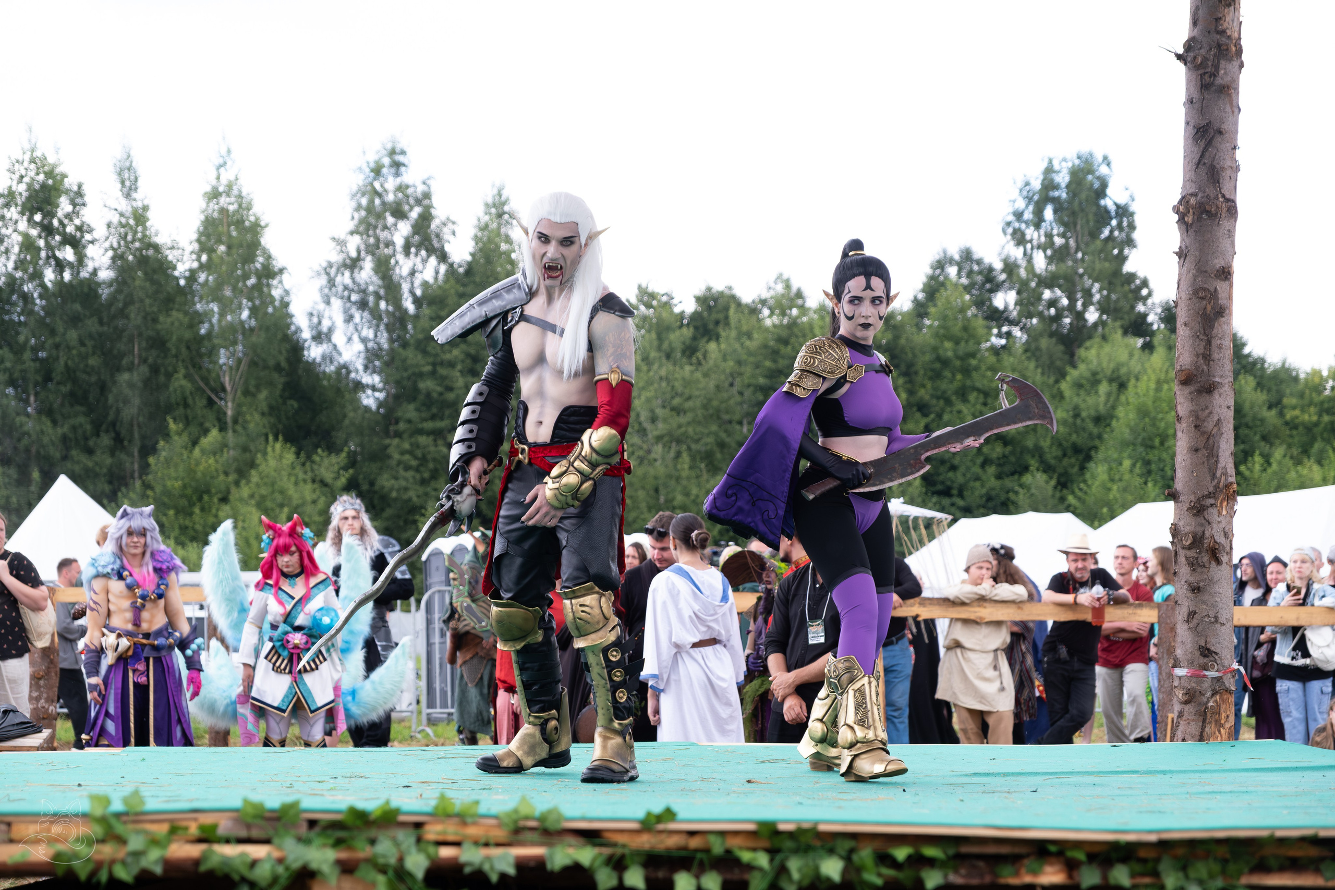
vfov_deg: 18.7
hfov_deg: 27.7
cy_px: 445
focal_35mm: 73
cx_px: 668
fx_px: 2707
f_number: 3.6
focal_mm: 48.5
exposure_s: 1/640
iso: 800
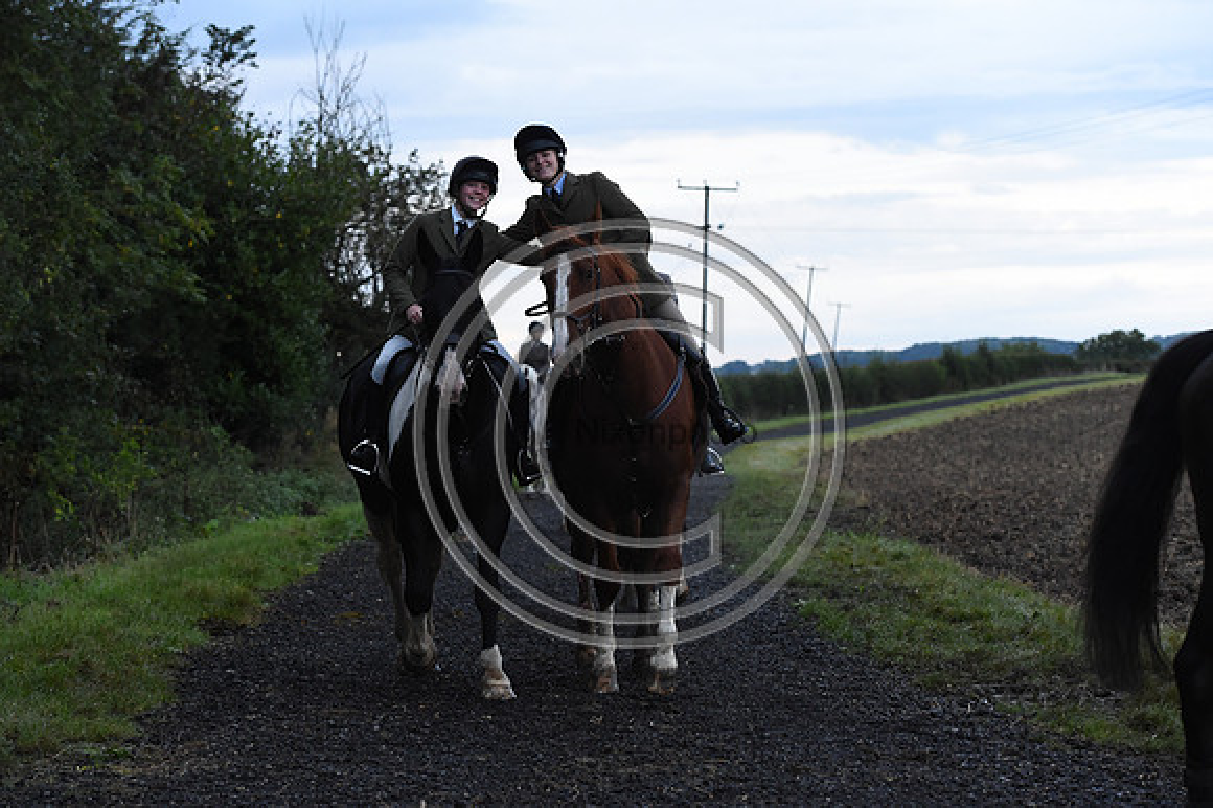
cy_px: 404
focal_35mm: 102
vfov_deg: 13.4
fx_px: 3435
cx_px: 606
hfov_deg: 20.0
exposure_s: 1/500
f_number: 5
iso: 3200
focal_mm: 102
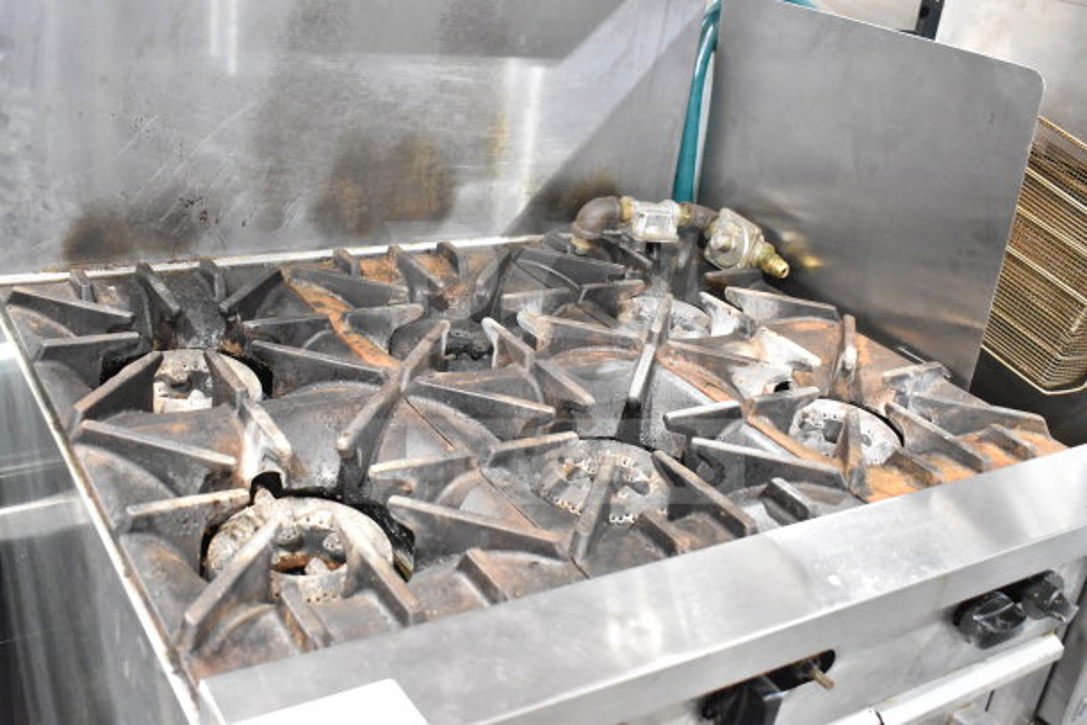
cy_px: 362
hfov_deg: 51.3
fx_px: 1132
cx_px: 544
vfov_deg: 35.5
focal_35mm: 38
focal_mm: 25
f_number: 5
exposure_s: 1/100
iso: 6400
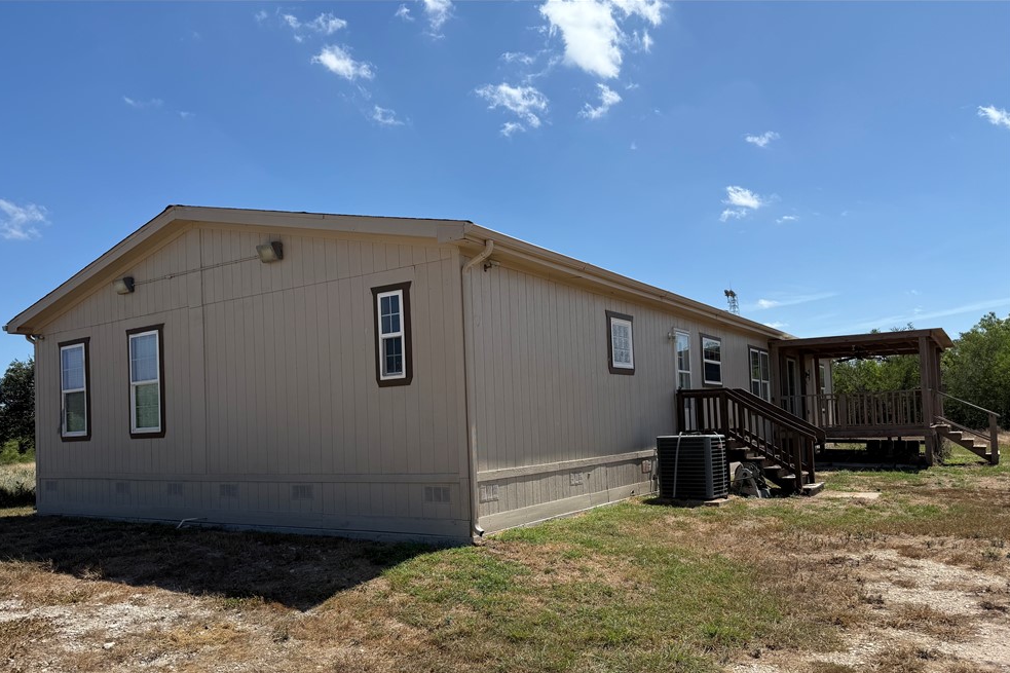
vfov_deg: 49.3
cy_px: 394
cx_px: 487
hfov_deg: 69.4
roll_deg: +2.0
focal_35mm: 26
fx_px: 729
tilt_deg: +2.2
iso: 80
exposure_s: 1/4673
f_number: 1.78
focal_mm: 6.76
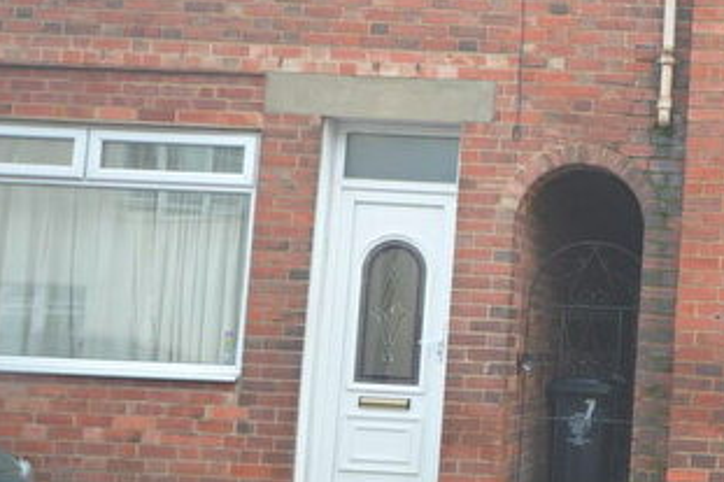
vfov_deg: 25.0
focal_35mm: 54
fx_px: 1085
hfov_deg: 33.2
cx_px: 752
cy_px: 270
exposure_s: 1/100
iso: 400
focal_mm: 16
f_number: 5
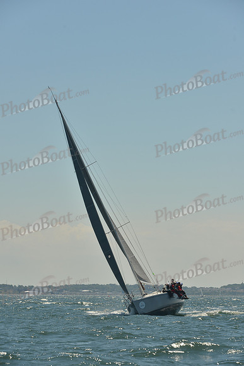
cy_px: 183
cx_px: 122
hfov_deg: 10.2
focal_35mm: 135
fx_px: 1372
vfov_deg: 15.2
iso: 400
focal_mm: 135
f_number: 8
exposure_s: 1/800
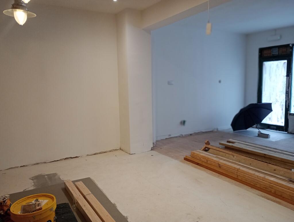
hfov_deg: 63.4
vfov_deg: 49.9
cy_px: 111
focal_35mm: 28
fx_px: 238
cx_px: 147
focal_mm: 4.27
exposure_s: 1/50
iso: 398
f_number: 1.8
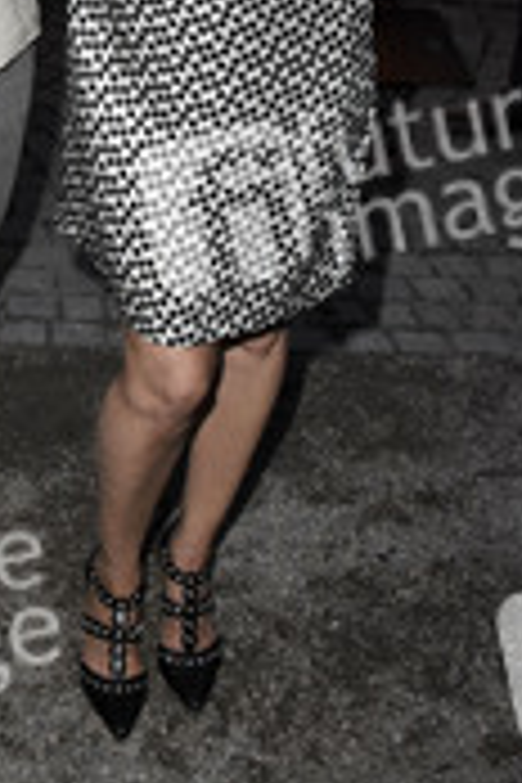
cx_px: -40
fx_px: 1348
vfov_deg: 29.7
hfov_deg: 20.9
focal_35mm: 62
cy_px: -36
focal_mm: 18
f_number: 6.3
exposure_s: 1/60
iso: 1600
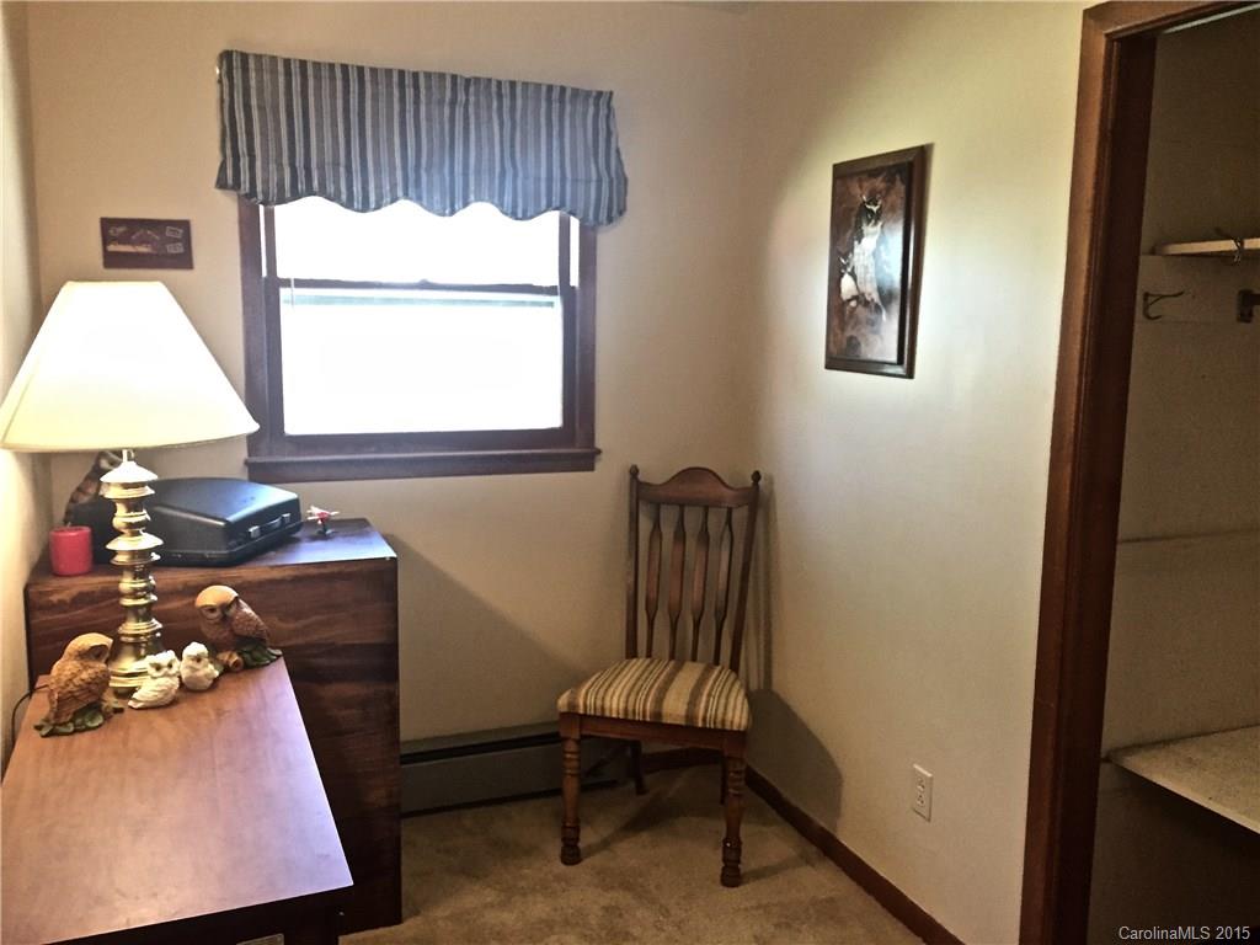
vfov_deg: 48.2
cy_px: 472
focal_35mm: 29
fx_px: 1056
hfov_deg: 61.7
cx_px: 630
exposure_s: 1/30
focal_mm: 4.15
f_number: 2.2
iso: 200
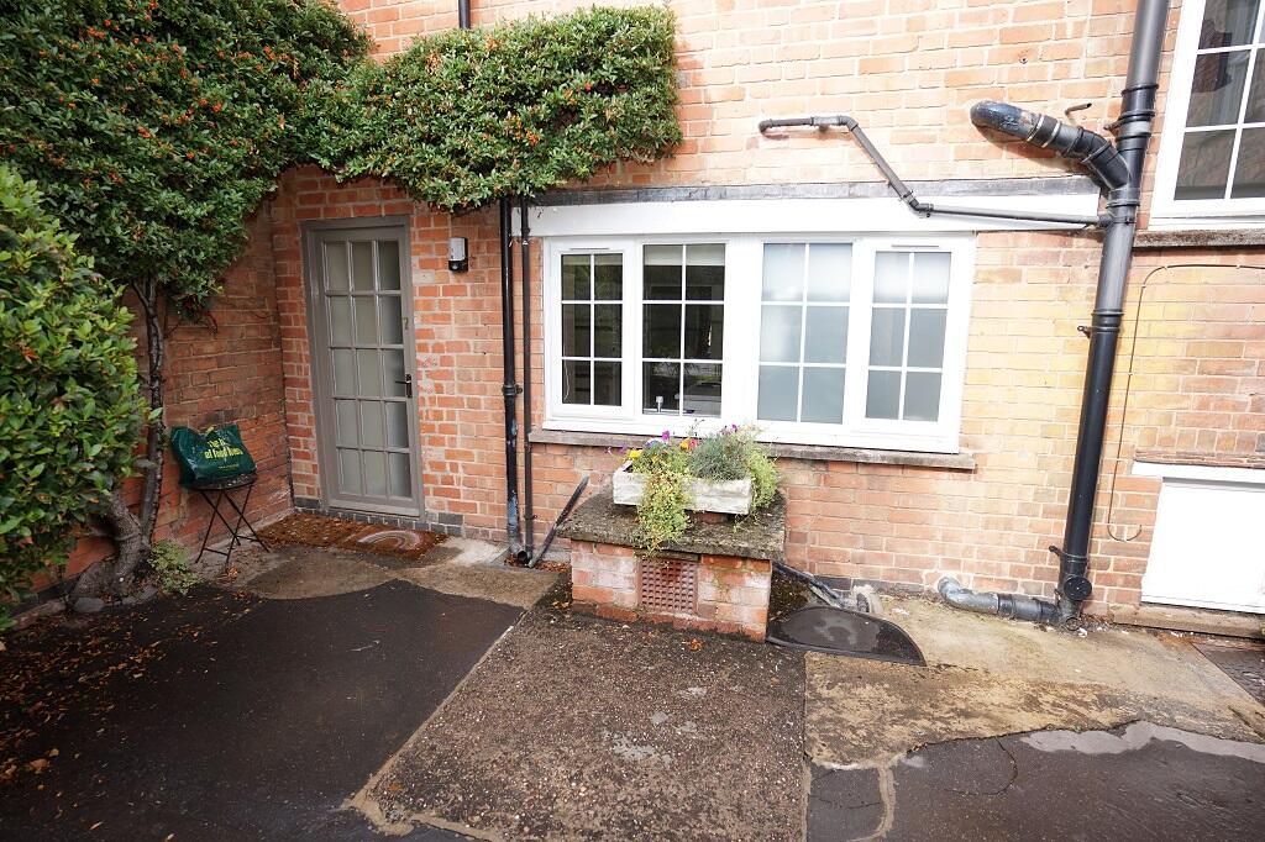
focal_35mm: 17
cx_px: 632
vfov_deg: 70.4
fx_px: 597
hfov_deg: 93.3
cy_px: 421
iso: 100
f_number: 2.8
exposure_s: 1/250
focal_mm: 17
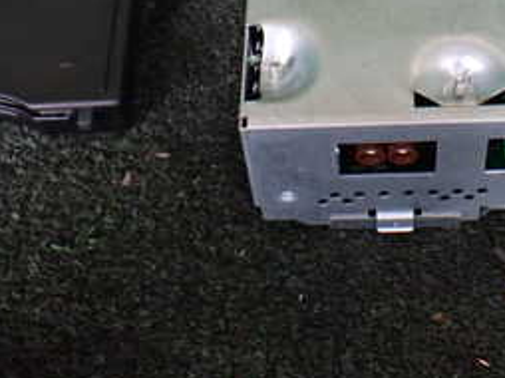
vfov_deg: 19.8
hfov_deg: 27.0
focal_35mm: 71
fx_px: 1035
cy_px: -38
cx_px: 386
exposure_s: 1/30
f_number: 2.3
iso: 800
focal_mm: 5.4
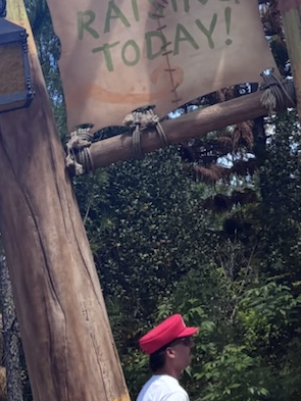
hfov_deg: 11.2
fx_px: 1379
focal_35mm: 119
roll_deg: +14.9
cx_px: 620
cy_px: -336
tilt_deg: +21.0
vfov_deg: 14.4
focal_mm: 5.96
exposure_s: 1/1949
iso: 50
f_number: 1.6
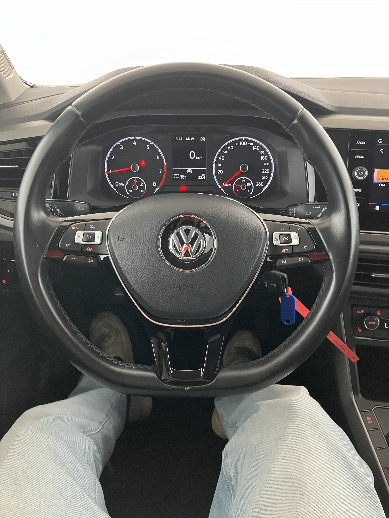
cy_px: 259
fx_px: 420
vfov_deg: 63.4
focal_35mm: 28
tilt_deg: -29.8
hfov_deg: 49.7
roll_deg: -1.4
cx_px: 194
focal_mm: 3.99
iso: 320
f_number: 1.8
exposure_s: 1/56
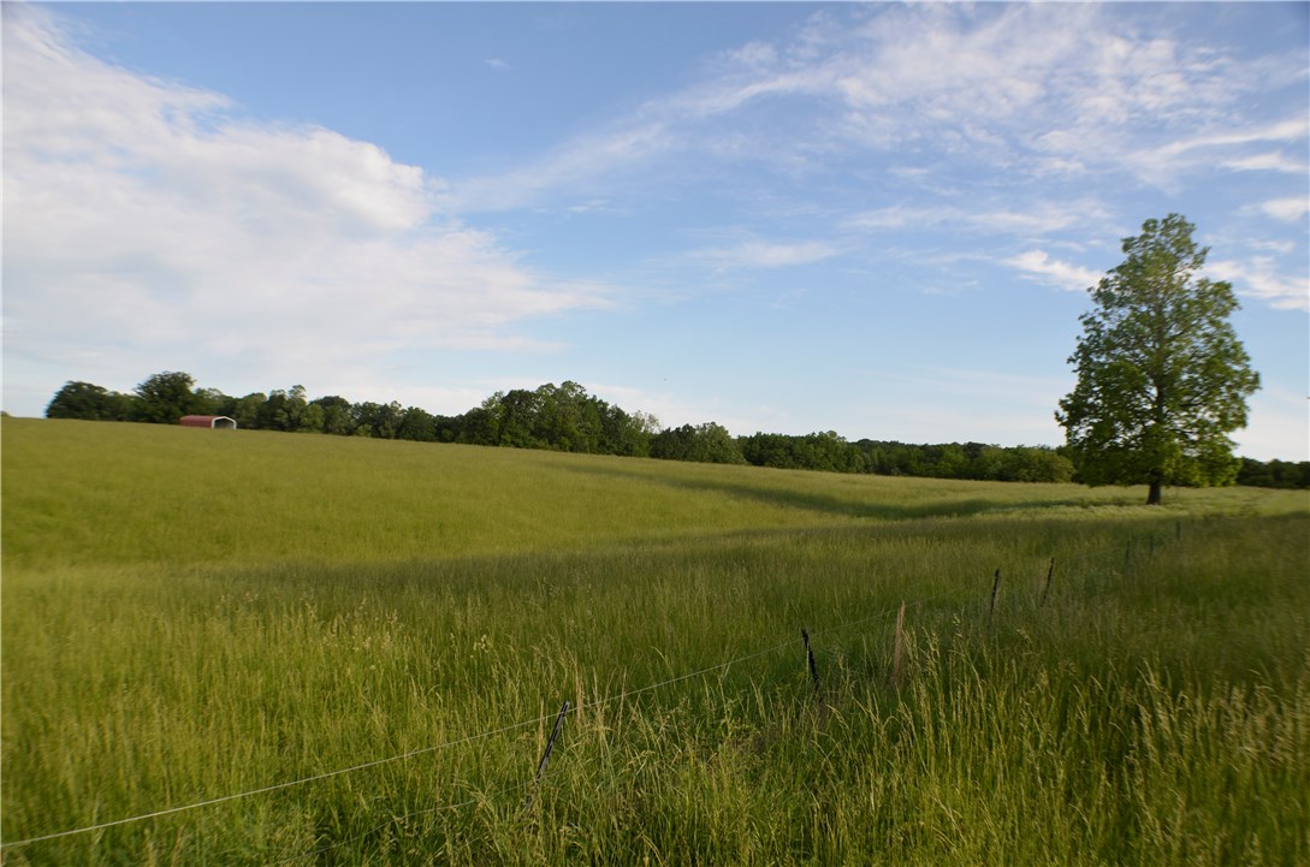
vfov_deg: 39.8
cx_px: 655
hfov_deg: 57.3
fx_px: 1198
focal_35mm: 33
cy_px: 434
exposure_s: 1/200
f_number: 7.1
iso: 100
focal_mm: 22
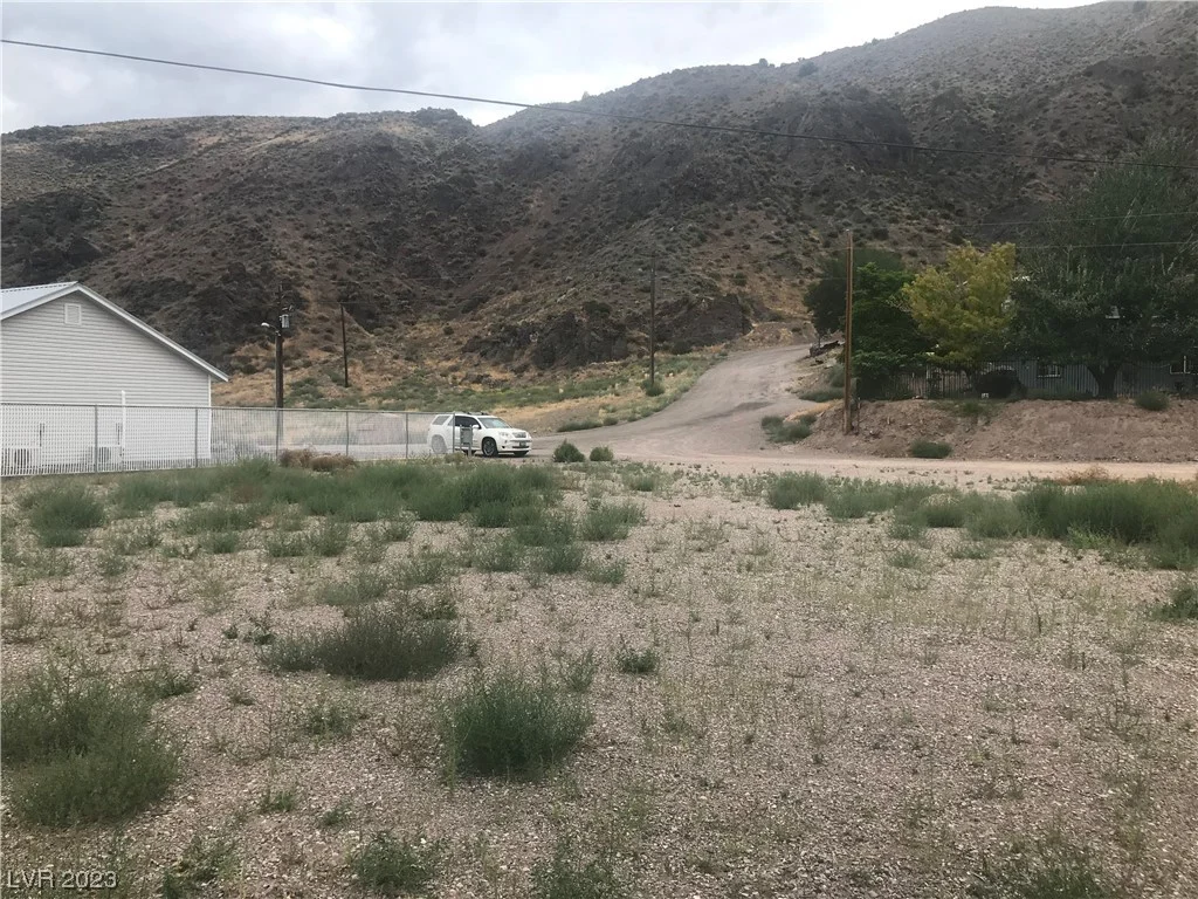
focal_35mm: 28
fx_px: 969
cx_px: 599
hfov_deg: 63.4
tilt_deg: -1.5
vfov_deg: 49.7
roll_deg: -0.3
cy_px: 450
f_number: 1.8
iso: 20
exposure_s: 1/1126
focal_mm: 3.99
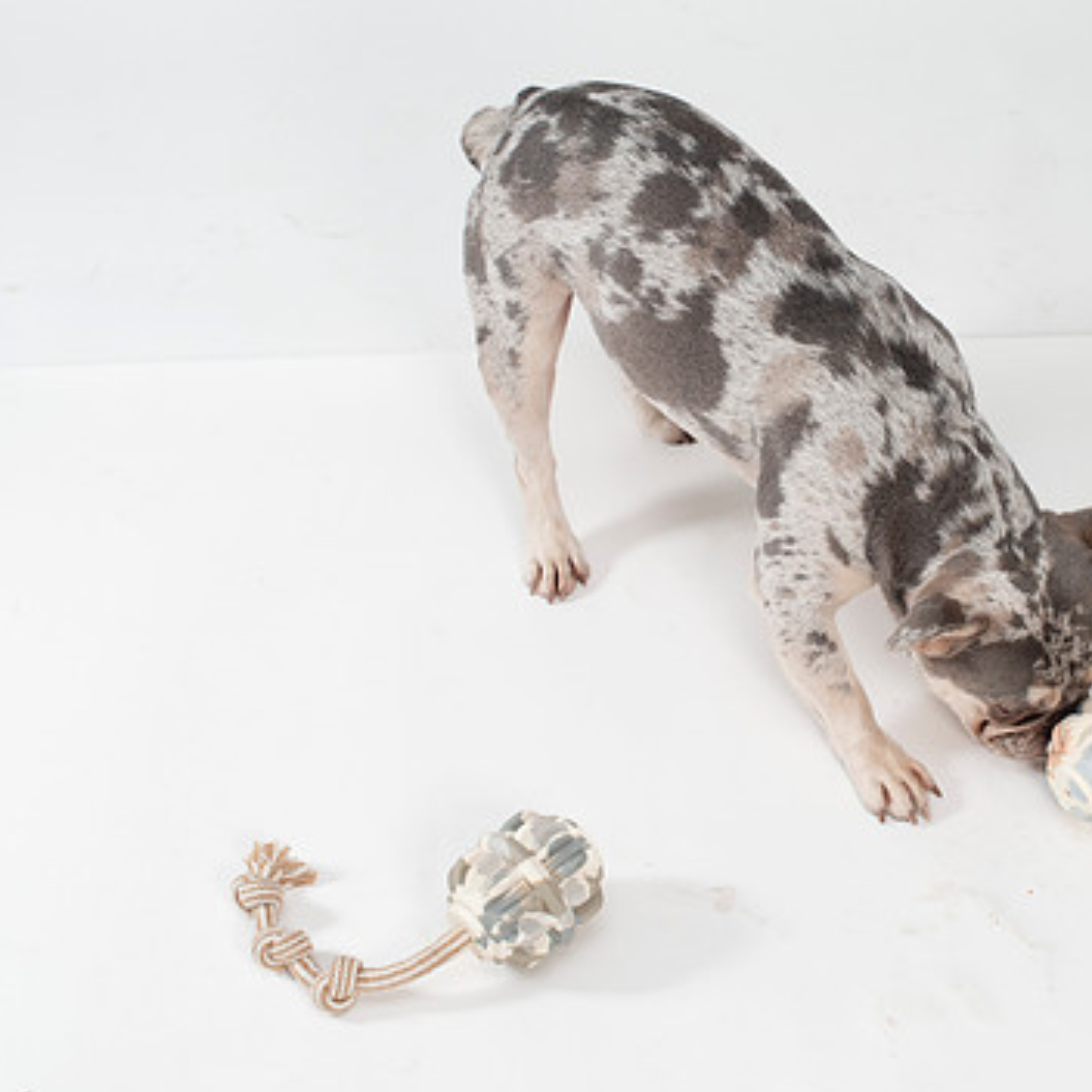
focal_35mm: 70
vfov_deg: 24.7
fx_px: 2498
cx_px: 841
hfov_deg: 24.3
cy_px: 541
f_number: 8
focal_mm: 50
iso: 250
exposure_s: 1/200
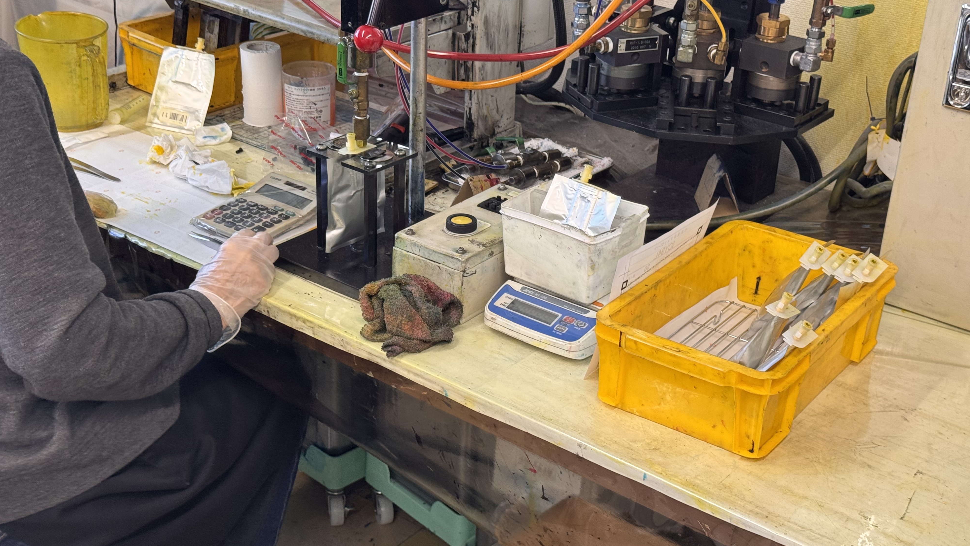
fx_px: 1363
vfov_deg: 22.6
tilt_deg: -26.3
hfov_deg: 39.2
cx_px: 482
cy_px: 256
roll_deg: -1.6
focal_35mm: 53
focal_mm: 6.76
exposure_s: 1/95
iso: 100
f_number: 1.78
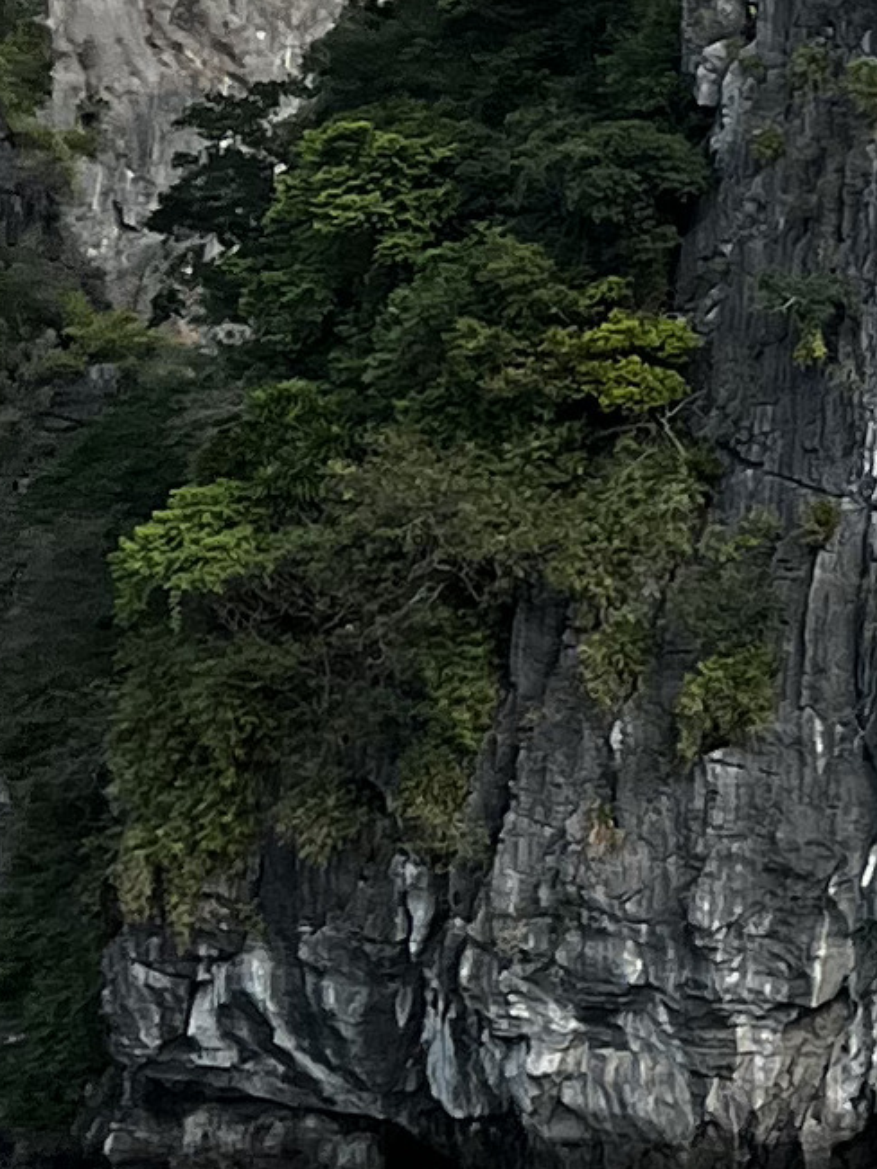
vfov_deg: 12.3
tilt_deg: +3.0
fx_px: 5401
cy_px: 487
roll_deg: +1.2
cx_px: 2482
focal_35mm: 160
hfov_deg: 8.1
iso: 50
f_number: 1.5
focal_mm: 5.7
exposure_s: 1/2299
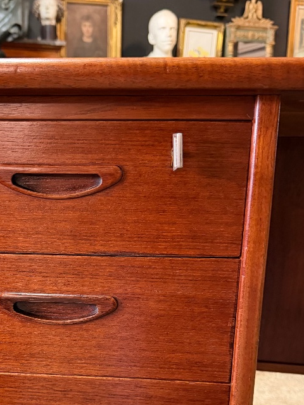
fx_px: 527
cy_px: 305
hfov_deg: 31.3
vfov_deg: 40.8
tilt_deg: -14.0
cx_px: 59
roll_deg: +0.5
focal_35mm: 45
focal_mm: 6.76
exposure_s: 1/33
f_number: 1.78
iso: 800
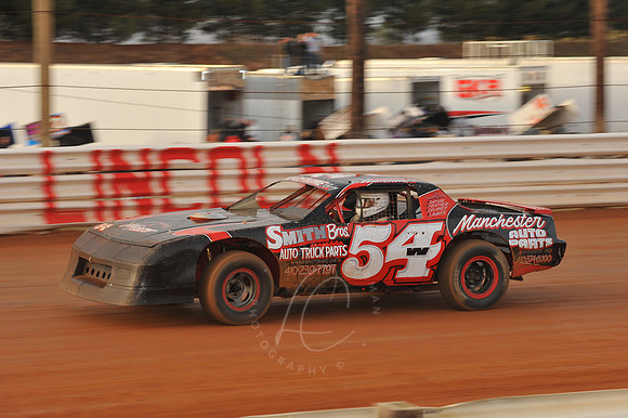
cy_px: 209
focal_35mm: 135
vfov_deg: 10.1
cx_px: 314
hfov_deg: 15.2
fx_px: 2354
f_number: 8
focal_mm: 135
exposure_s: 1/320
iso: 400
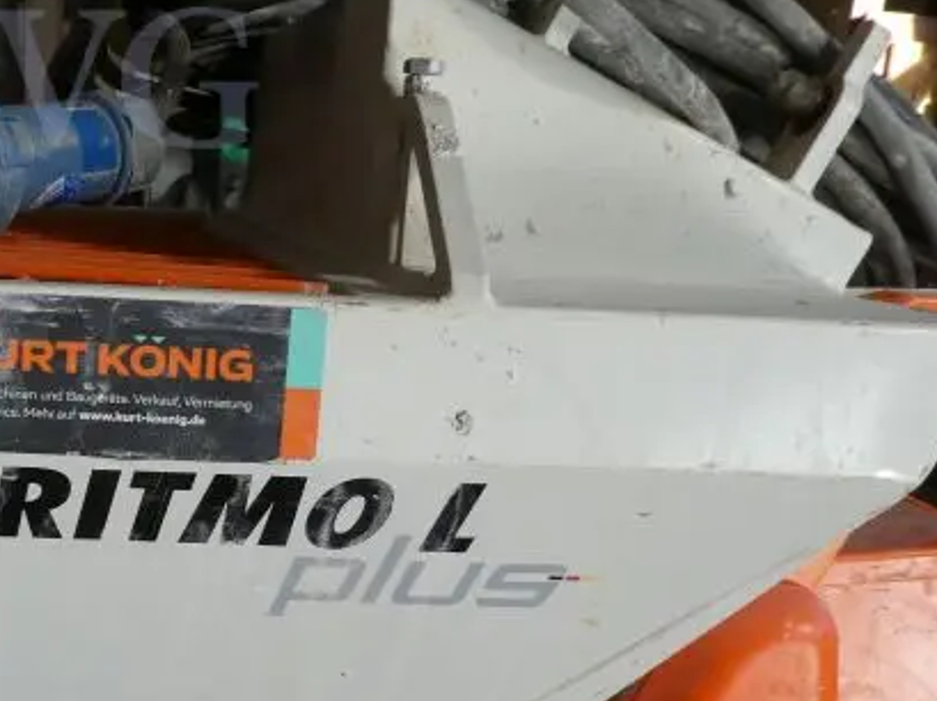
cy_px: 557
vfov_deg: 30.1
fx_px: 1271
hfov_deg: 38.1
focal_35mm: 47
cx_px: 121
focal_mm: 4.3
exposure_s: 1/100
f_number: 3.3
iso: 80
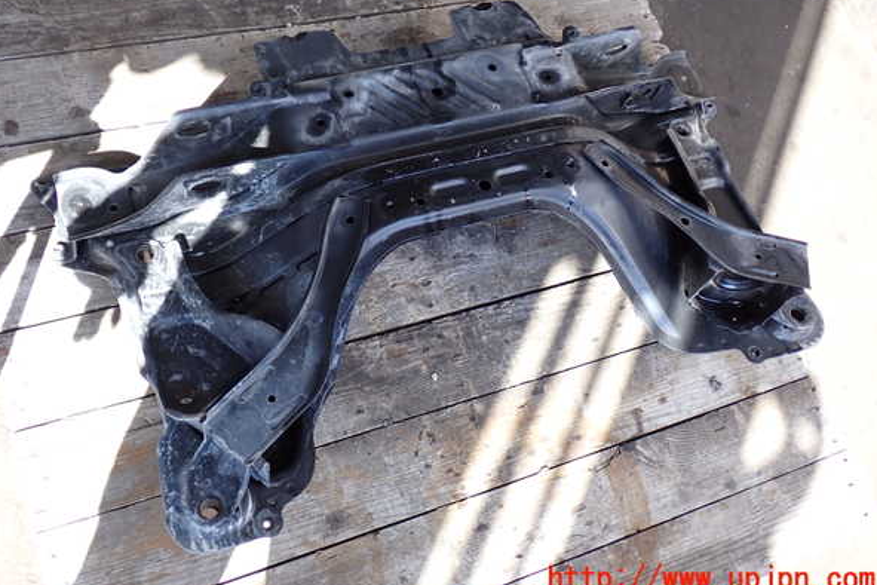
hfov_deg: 50.7
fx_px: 926
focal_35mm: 38
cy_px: 264
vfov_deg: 35.0
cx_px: 438
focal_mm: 6.37
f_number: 2.5
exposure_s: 1/100
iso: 100
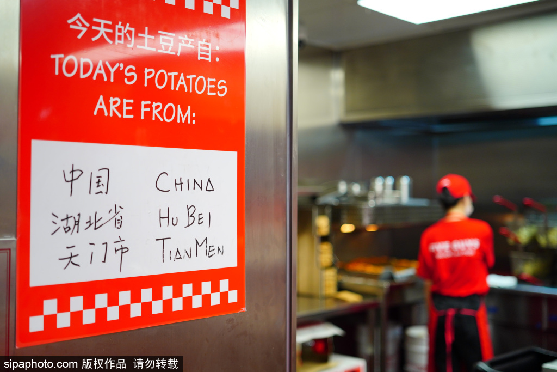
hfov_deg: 48.5
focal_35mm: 40
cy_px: 186
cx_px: 278
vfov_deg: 33.4
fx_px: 619
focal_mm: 40
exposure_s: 1/500
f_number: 2
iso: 400
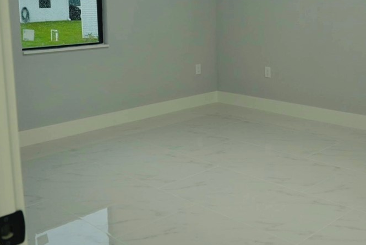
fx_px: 448
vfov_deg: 30.1
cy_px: 62
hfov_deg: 44.0
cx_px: 237
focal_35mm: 44
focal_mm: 18
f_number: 4
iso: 320
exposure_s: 1/60
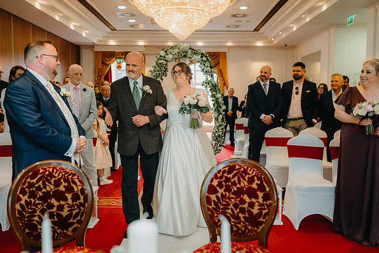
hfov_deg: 54.4
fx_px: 369
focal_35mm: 35
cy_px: 126
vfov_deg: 37.9
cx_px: 190
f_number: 2.2
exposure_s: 1/160
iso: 1250
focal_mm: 35
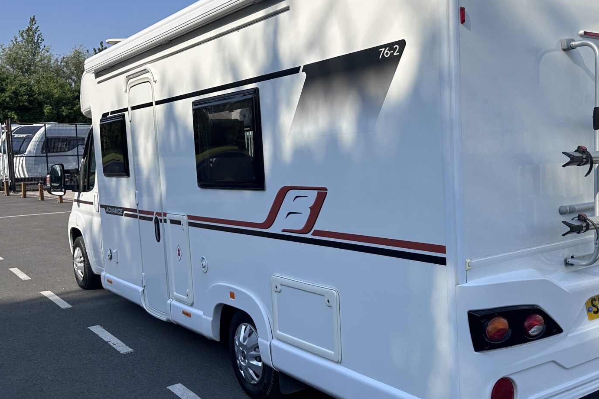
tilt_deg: -5.5
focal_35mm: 37
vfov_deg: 35.9
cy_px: 200
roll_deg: +2.2
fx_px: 616
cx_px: 397
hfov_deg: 51.0
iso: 80
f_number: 1.78
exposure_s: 1/5848
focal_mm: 6.86
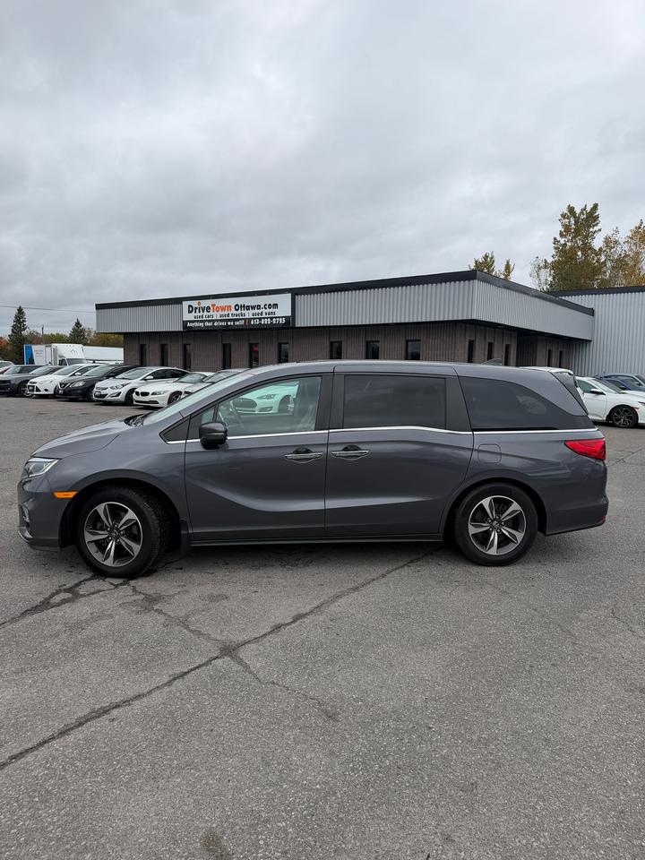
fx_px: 596
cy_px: 430
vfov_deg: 71.6
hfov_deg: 56.8
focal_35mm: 24
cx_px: 322
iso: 80
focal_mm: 6.76
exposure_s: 1/2611
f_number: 1.78
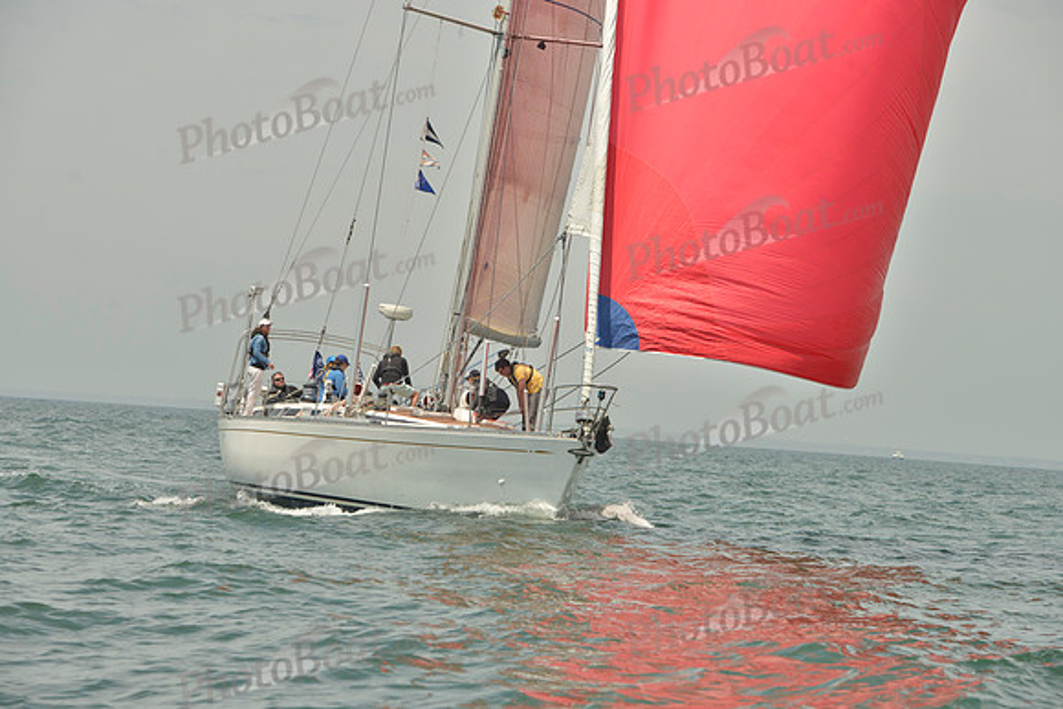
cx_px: 532
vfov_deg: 11.2
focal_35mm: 122
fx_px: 3603
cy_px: 354
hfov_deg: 16.8
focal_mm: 122
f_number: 9
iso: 280
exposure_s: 1/1250
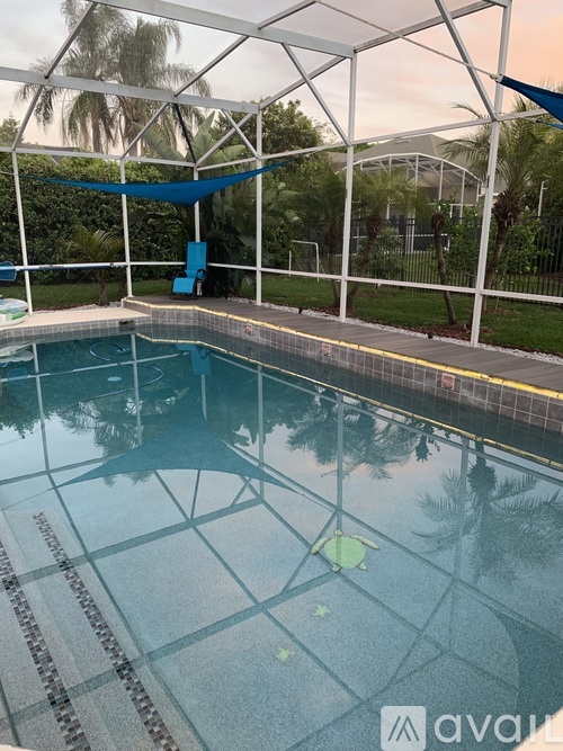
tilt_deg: -13.9
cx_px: 282
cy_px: 376
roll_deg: -0.3
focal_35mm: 26
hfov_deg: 53.0
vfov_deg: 67.3
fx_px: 564
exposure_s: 1/60
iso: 200
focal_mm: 4.25
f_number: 1.8
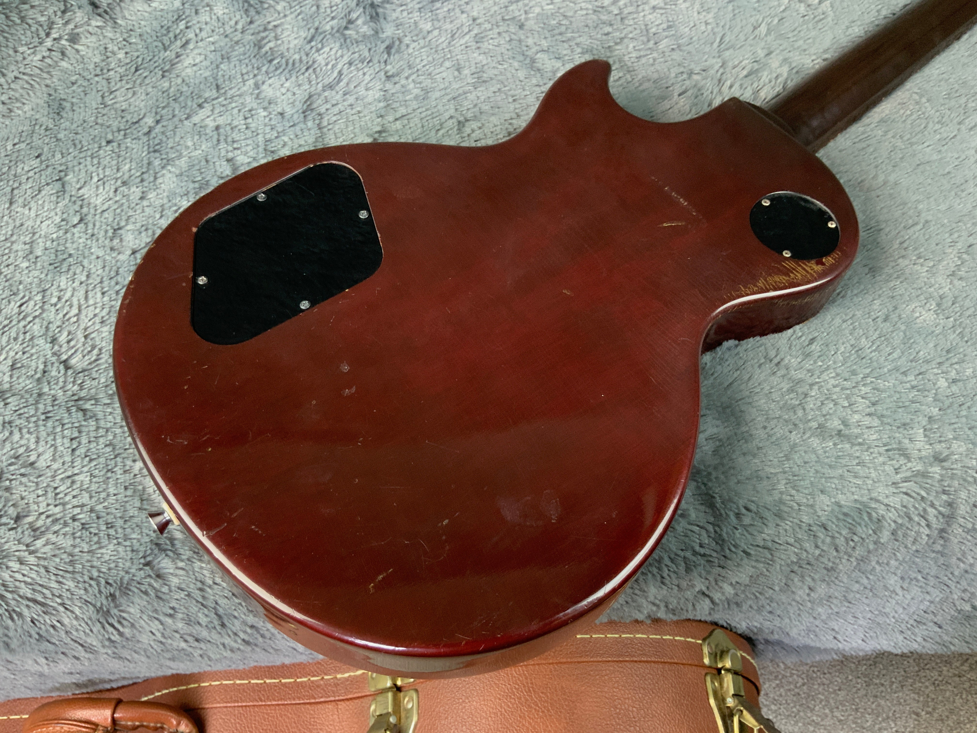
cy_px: 366
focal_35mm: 29
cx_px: 488
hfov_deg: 61.7
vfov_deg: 48.2
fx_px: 818
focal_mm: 3
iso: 200
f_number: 1.8
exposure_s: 1/50
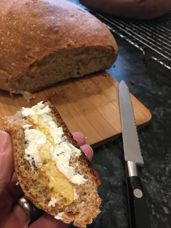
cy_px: 114
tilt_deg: -43.7
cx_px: 86
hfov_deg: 48.2
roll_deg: -6.1
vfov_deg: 61.7
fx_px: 191
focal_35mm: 29
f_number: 2.2
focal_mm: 4.15
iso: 200
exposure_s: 1/30
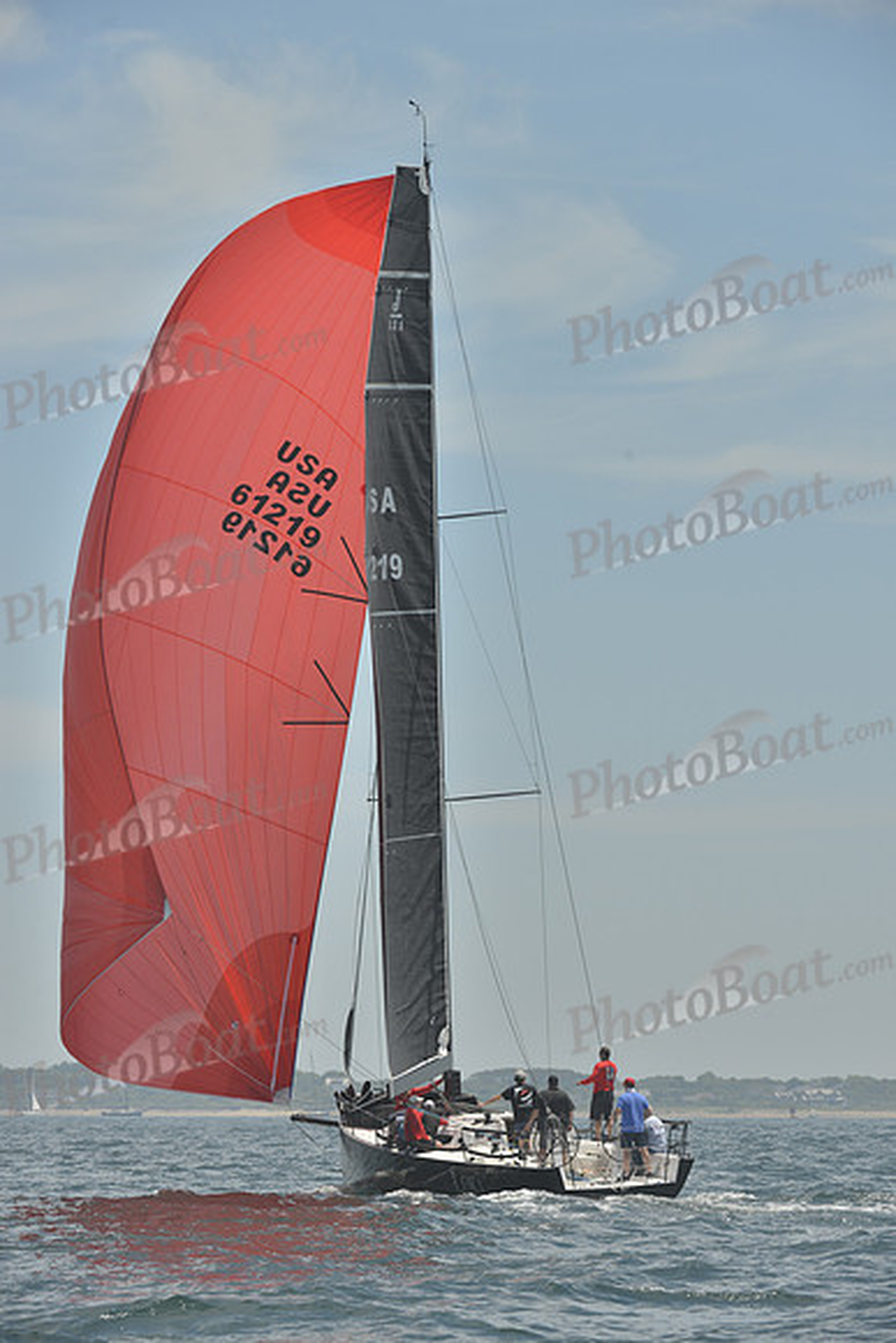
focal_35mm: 200
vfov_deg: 10.3
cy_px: 672
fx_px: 7462
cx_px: 448
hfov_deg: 6.9
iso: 280
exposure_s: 1/800
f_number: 10
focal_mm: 200
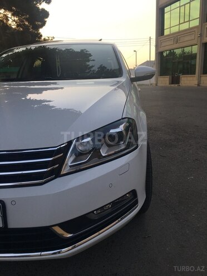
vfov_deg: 61.7
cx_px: 104
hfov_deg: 48.2
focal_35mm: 29
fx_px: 231
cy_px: 138
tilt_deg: -14.9
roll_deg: +1.6
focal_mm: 4.15
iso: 25
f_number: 2.2
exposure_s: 1/371
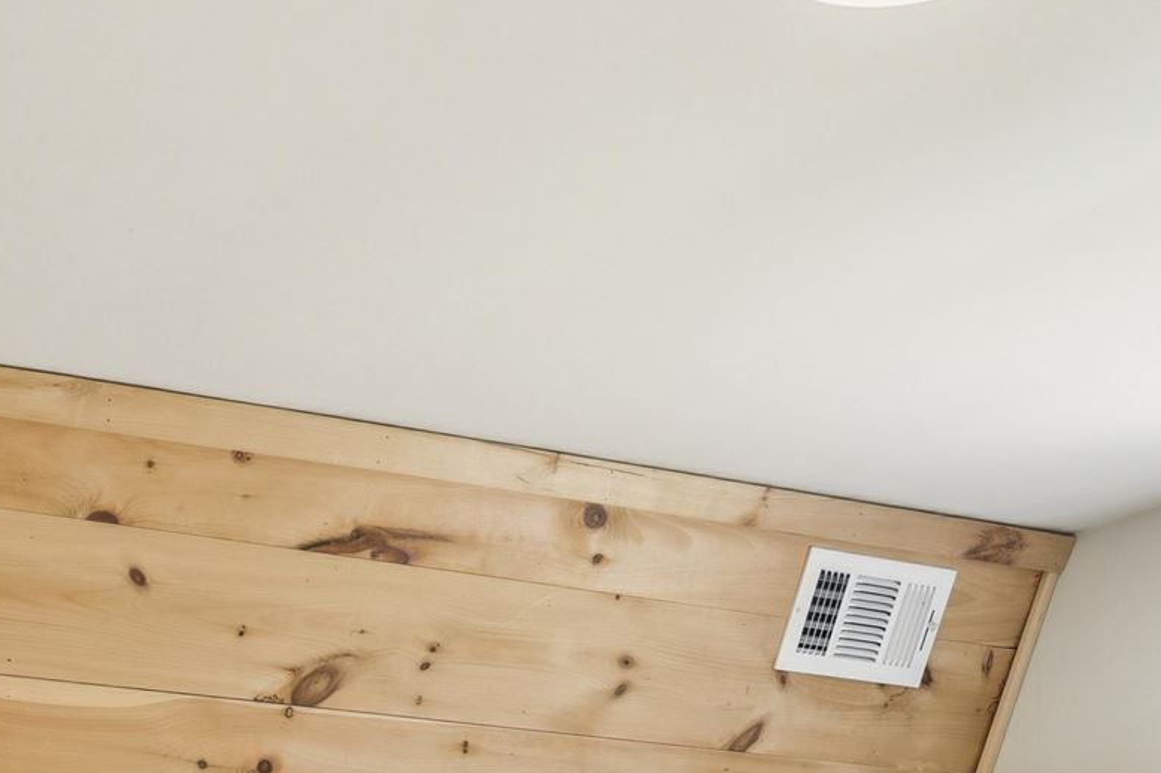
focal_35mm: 79
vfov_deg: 15.5
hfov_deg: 25.6
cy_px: 1267
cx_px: 412
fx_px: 2547
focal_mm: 20
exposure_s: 1/1.25
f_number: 8
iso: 125
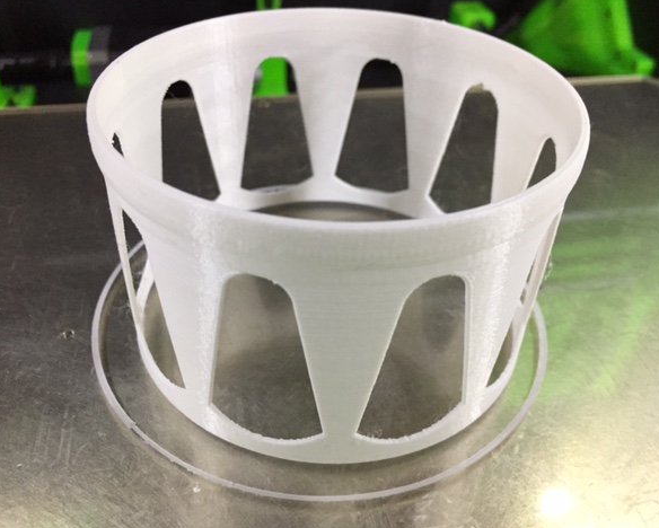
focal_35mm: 31
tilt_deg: -37.6
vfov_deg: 47.2
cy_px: 261
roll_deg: -1.9
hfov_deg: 57.1
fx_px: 605
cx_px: 322
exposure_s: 1/33
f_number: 2.2
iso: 250
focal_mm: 4.15
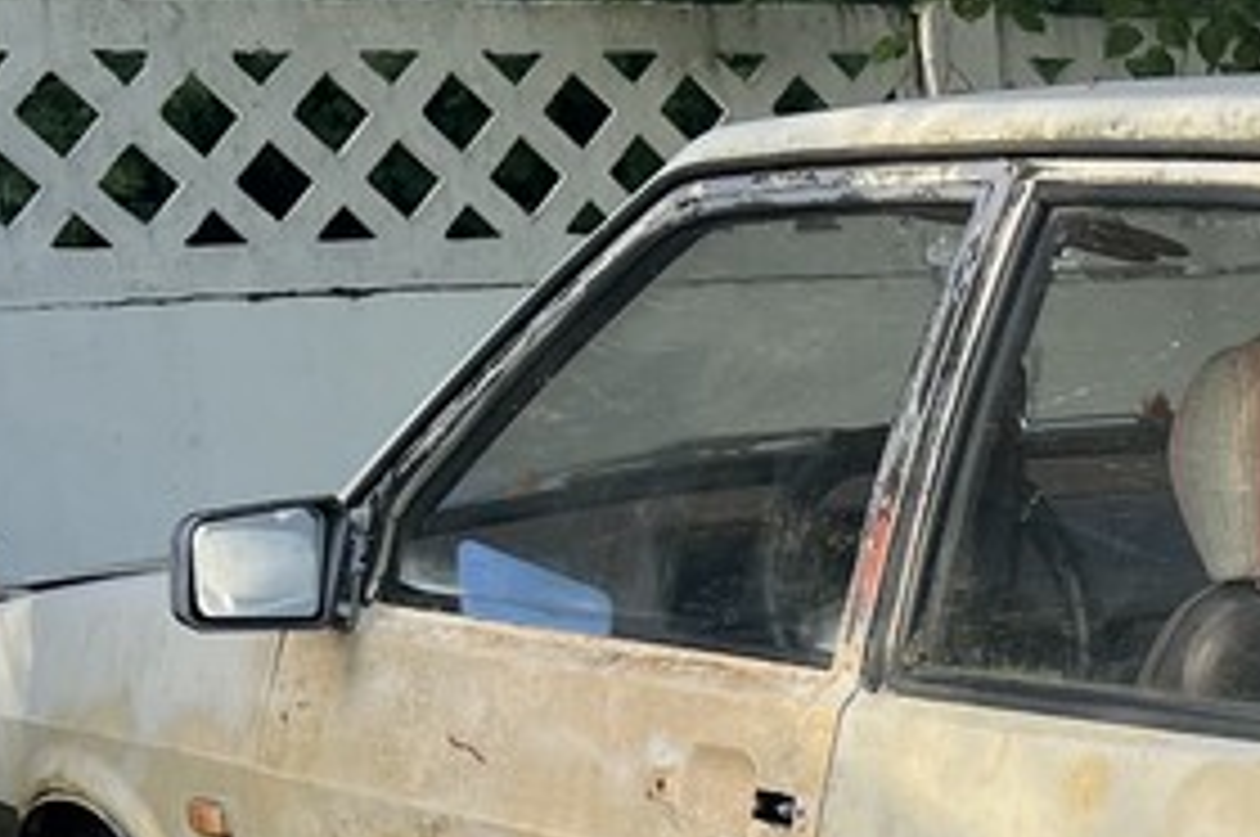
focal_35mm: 99
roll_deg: +0.5
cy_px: 1066
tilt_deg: -12.6
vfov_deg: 13.3
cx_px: 1742
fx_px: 3461
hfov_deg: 18.8
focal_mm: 5.7
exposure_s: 1/1159
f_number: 1.5
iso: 50
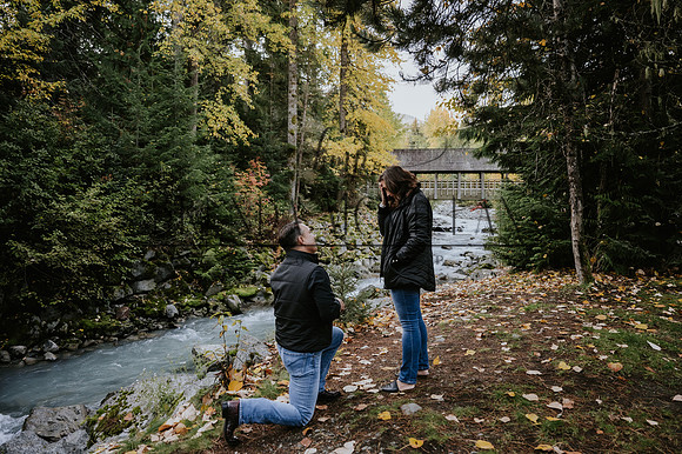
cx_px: 372
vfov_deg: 48.6
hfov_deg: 68.3
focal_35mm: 26
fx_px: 502
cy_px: 209
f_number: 2.8
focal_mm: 24
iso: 1000
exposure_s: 1/500
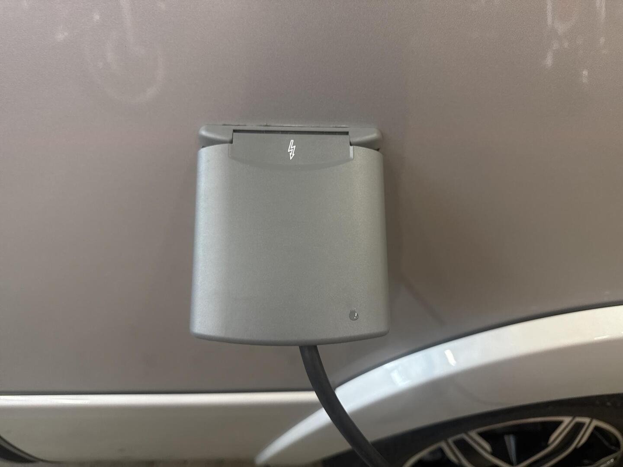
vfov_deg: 56.8
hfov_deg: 71.6
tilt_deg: -43.1
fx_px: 432
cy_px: 234
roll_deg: -2.3
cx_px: 312
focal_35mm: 24
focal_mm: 6.76
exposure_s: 1/50
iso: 200
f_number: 1.78
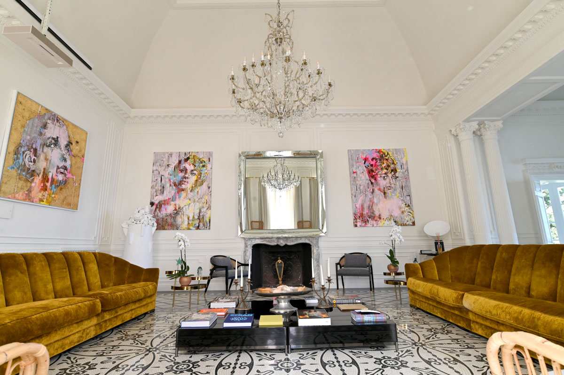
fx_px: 282
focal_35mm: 18
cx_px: 282
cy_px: 188
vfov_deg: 67.3
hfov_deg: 90.0
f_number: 7.1
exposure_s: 1/80
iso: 640
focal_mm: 18
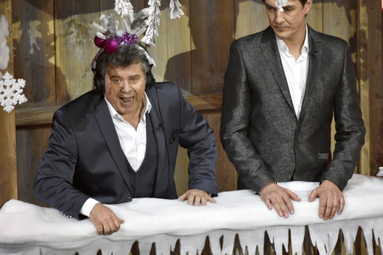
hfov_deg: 4.6
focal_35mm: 450
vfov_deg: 3.1
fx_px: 4784
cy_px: 128
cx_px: 192
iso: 4000
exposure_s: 1/320
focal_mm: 300
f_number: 4.5
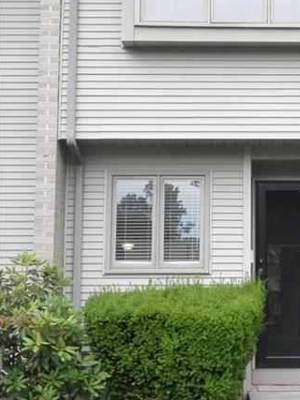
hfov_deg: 20.0
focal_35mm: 72
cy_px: 170
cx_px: 268
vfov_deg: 27.0
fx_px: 832
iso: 100
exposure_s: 1/80
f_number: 3.7
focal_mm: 7.3
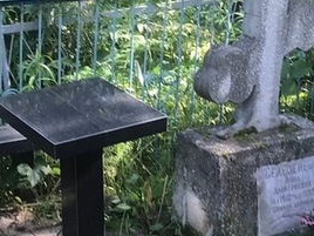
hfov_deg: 18.3
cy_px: 132
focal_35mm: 107
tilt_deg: -20.0
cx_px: 107
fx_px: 971
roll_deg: -3.9
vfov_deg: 13.8
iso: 20
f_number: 1.8
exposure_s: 1/135
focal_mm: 3.99
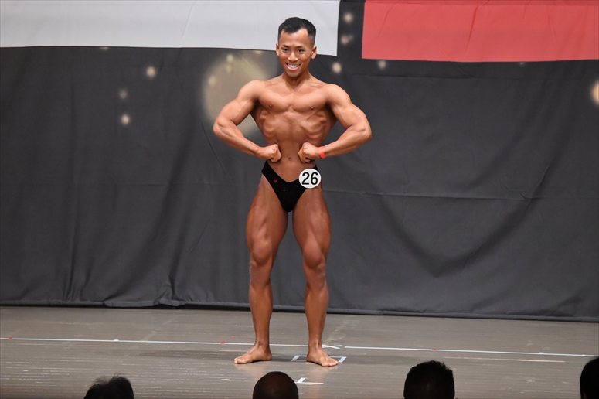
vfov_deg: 5.7
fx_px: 3991
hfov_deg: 8.6
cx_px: 300
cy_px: 200
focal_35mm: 240
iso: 6400
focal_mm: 160
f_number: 5.6
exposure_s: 1/400
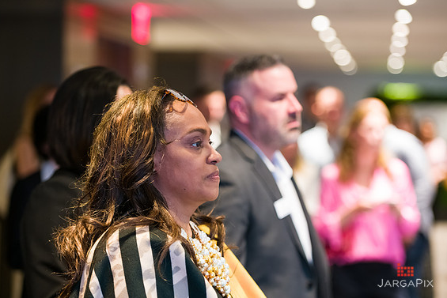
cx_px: 224
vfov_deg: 11.5
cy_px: 151
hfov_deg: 17.2
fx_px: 1478
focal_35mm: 119
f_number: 3.2
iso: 1600
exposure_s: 1/80
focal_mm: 116
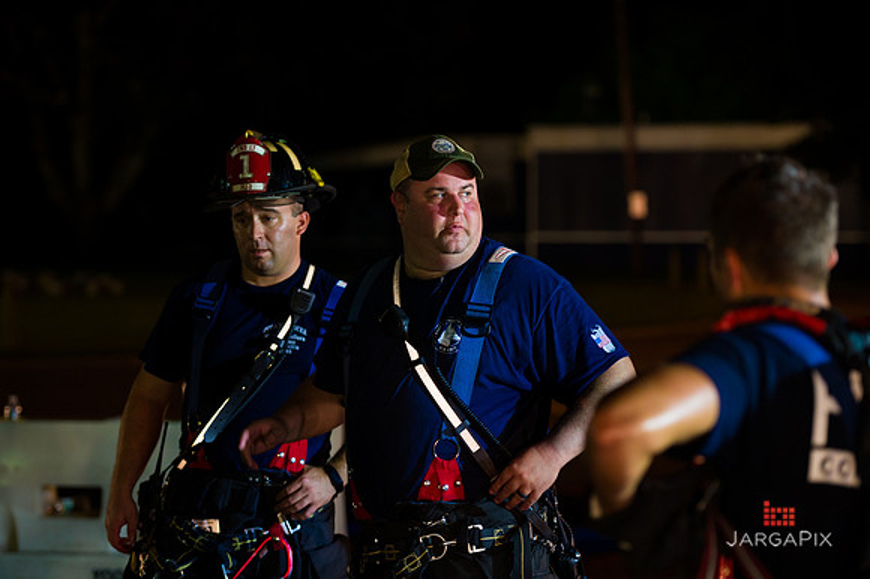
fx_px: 2705
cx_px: 435
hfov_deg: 18.3
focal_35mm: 112
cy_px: 290
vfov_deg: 12.2
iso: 1600
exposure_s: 1/125
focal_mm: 112
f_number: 3.2
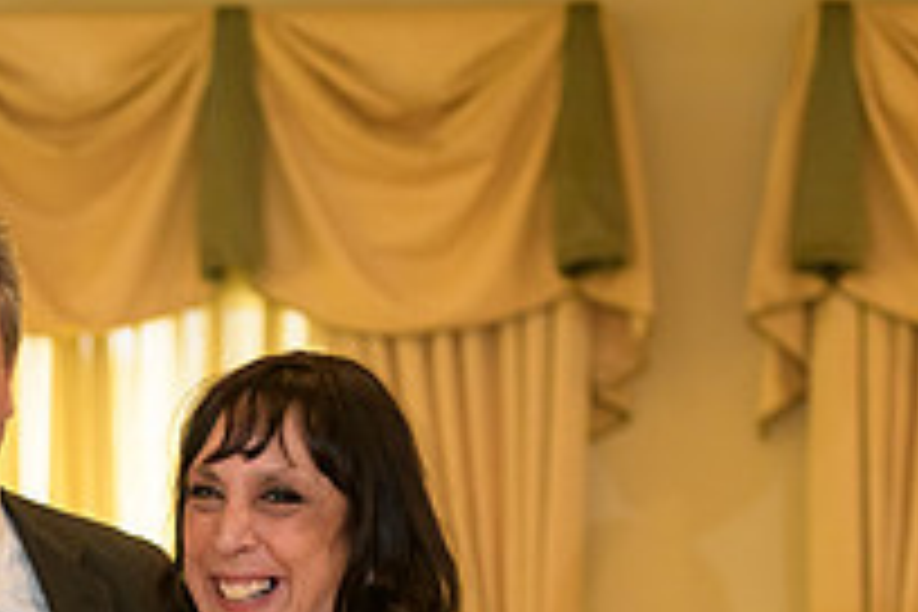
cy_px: 848
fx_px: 5074
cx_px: -76
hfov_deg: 10.2
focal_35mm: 199
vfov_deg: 6.8
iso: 1600
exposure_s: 1/125
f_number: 3.2
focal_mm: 70
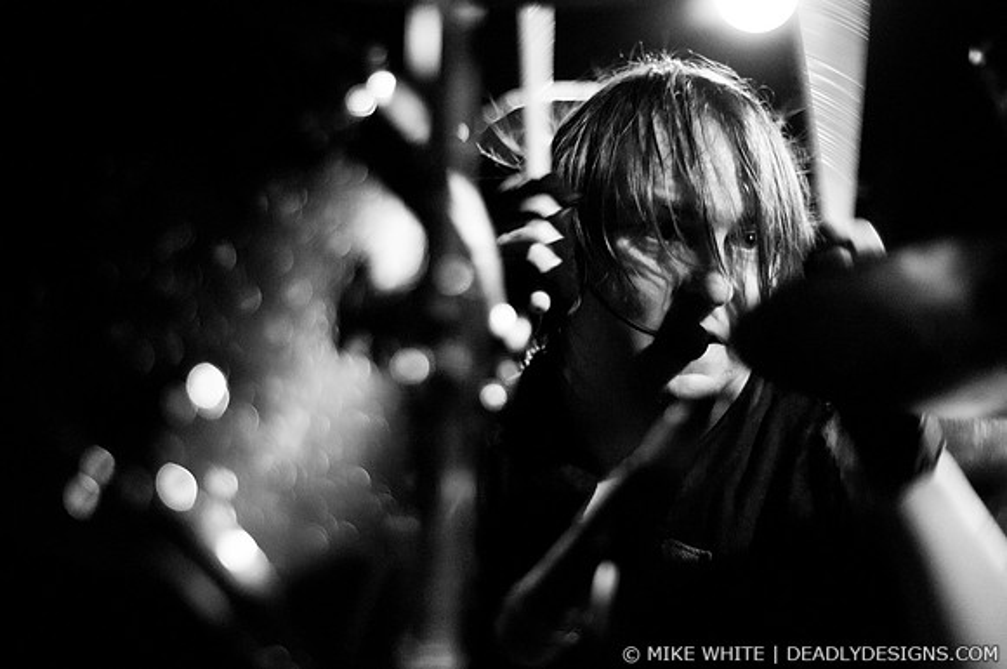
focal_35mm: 75
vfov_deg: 18.1
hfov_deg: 27.0
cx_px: 504
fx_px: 2095
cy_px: 334
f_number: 1.8
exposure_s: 1/50
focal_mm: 50
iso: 1000
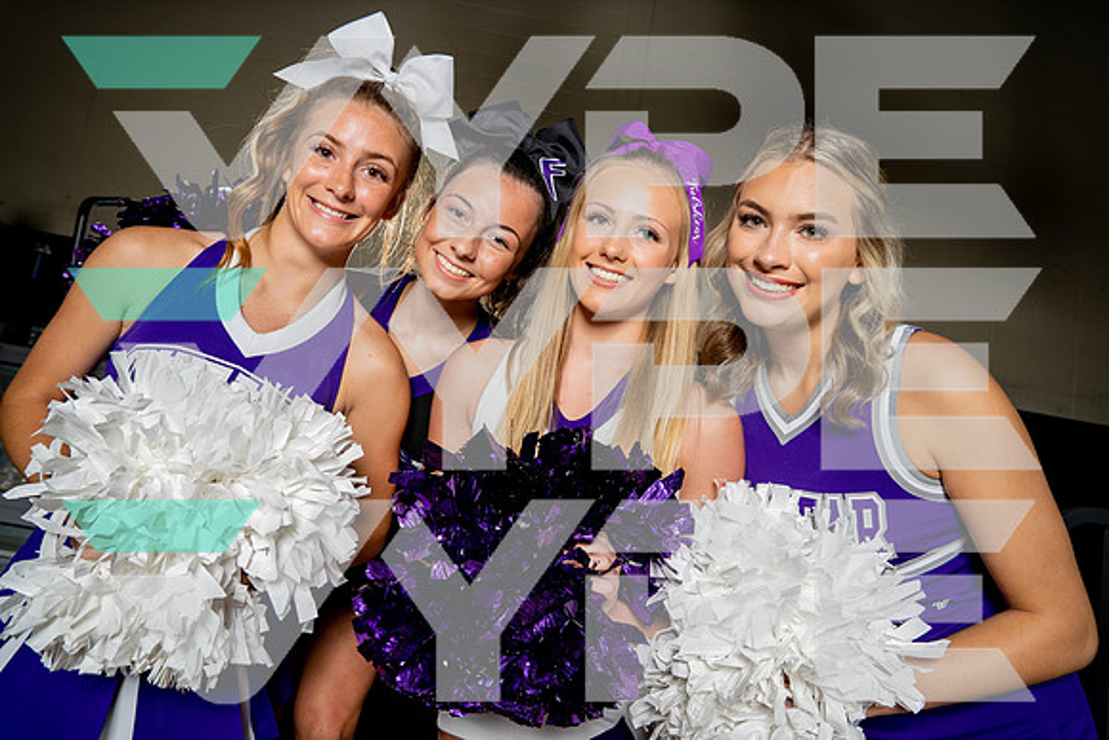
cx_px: 554
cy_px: 370
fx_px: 739
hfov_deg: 73.7
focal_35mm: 24
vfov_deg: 53.2
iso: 100
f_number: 6.3
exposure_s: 1/250
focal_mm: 24
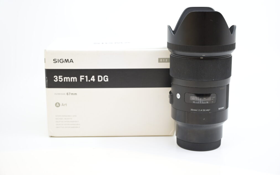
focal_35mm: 60
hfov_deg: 34.0
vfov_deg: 21.6
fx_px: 458
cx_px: 142
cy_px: 83
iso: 1600
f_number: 6.3
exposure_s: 1/250
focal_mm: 58
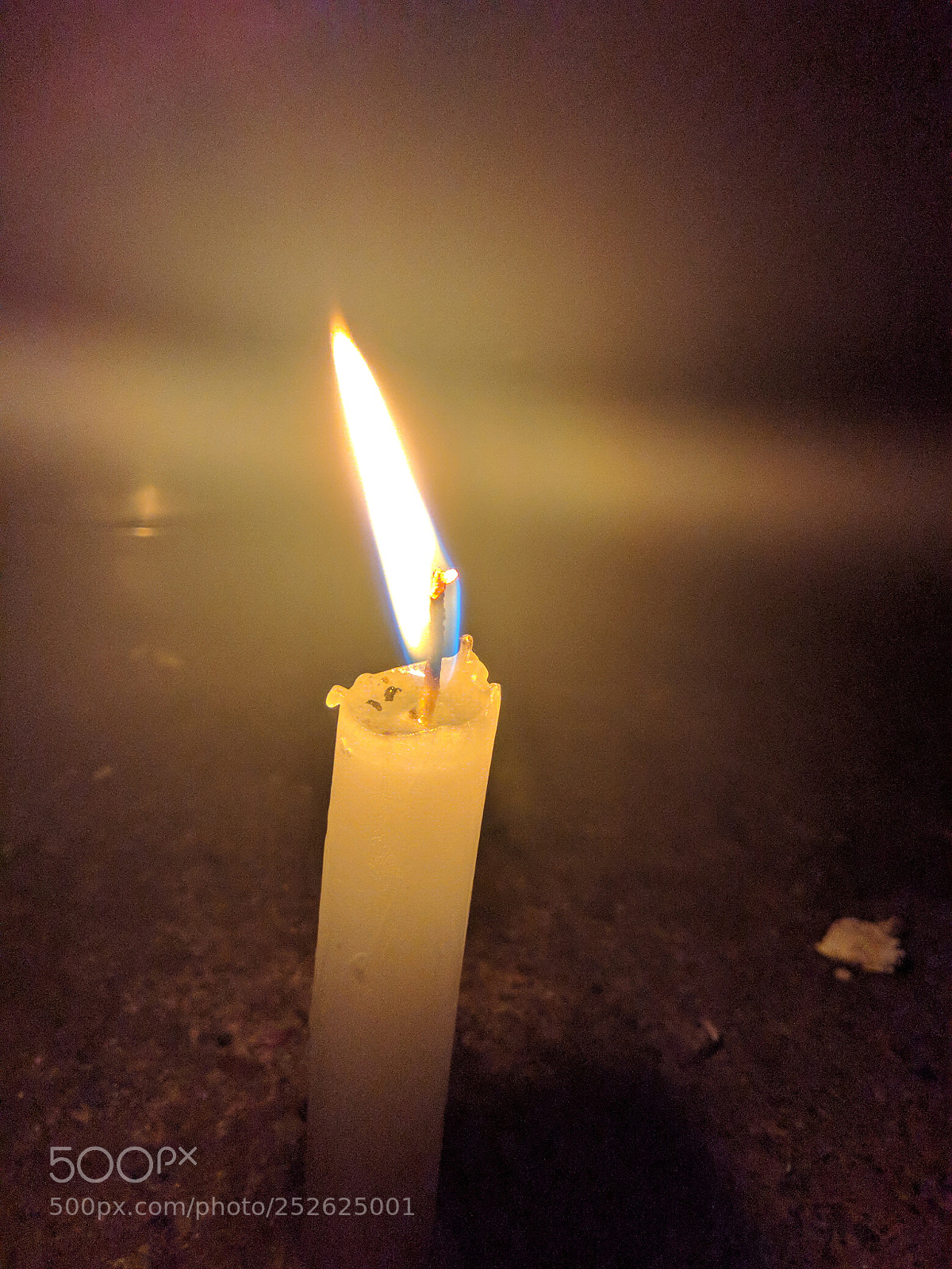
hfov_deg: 53.1
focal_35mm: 26
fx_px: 953
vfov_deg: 67.3
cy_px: 634
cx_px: 476
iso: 544
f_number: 2
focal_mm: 3.57
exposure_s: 1/125
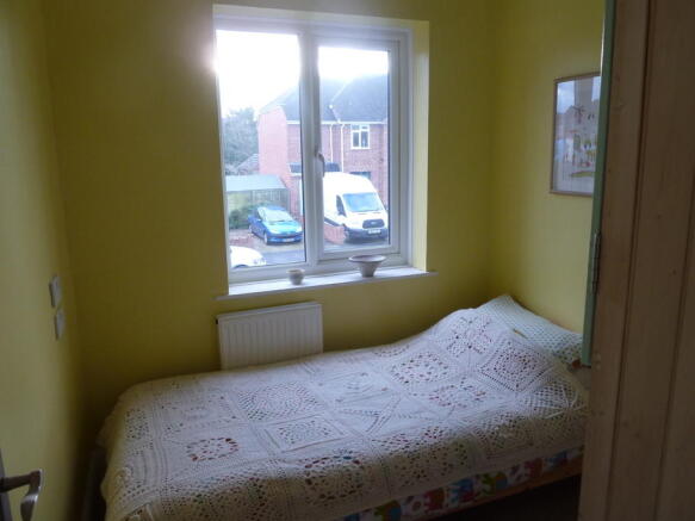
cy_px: 260
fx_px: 502
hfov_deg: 69.4
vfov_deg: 54.9
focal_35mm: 25
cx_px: 348
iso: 125
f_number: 3.3
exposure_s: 1/30
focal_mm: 4.1
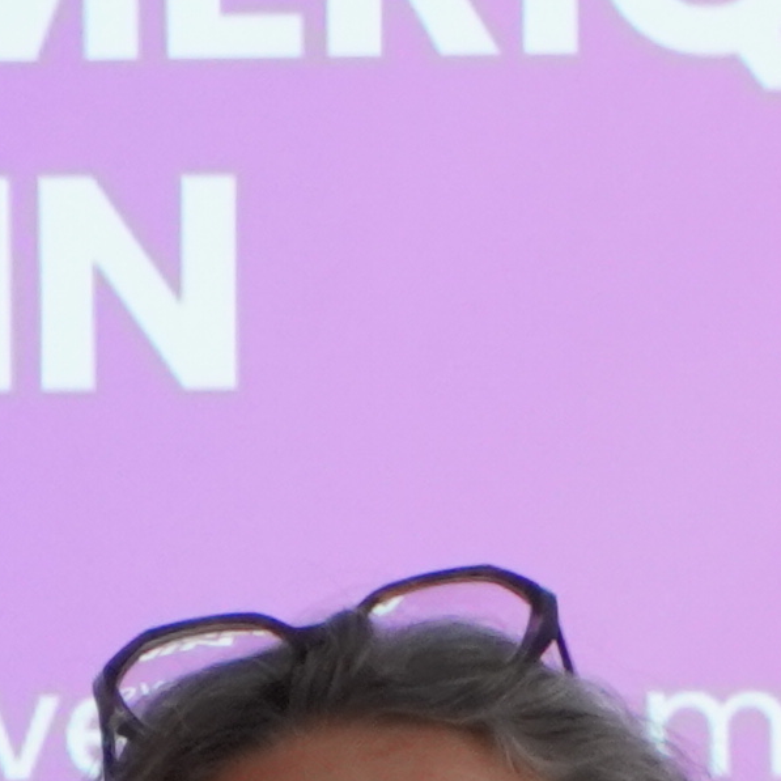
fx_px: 31046
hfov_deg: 1.4
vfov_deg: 1.4
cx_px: 514
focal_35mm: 1216
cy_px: 1797
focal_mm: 95
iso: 1250
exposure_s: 1/160
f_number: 4
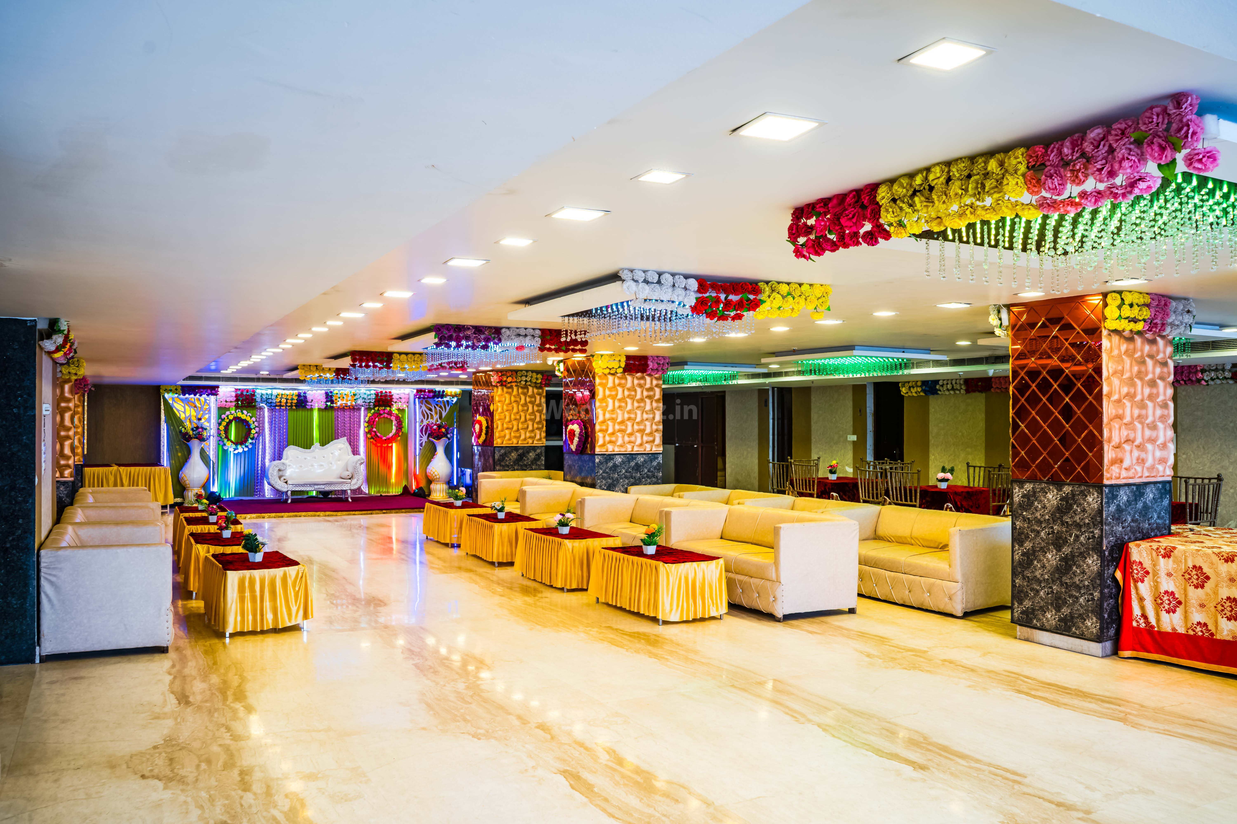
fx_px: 962
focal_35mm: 28
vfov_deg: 46.4
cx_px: 618
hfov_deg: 65.5
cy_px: 412
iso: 200
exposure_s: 1/15
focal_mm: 28
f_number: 7.1
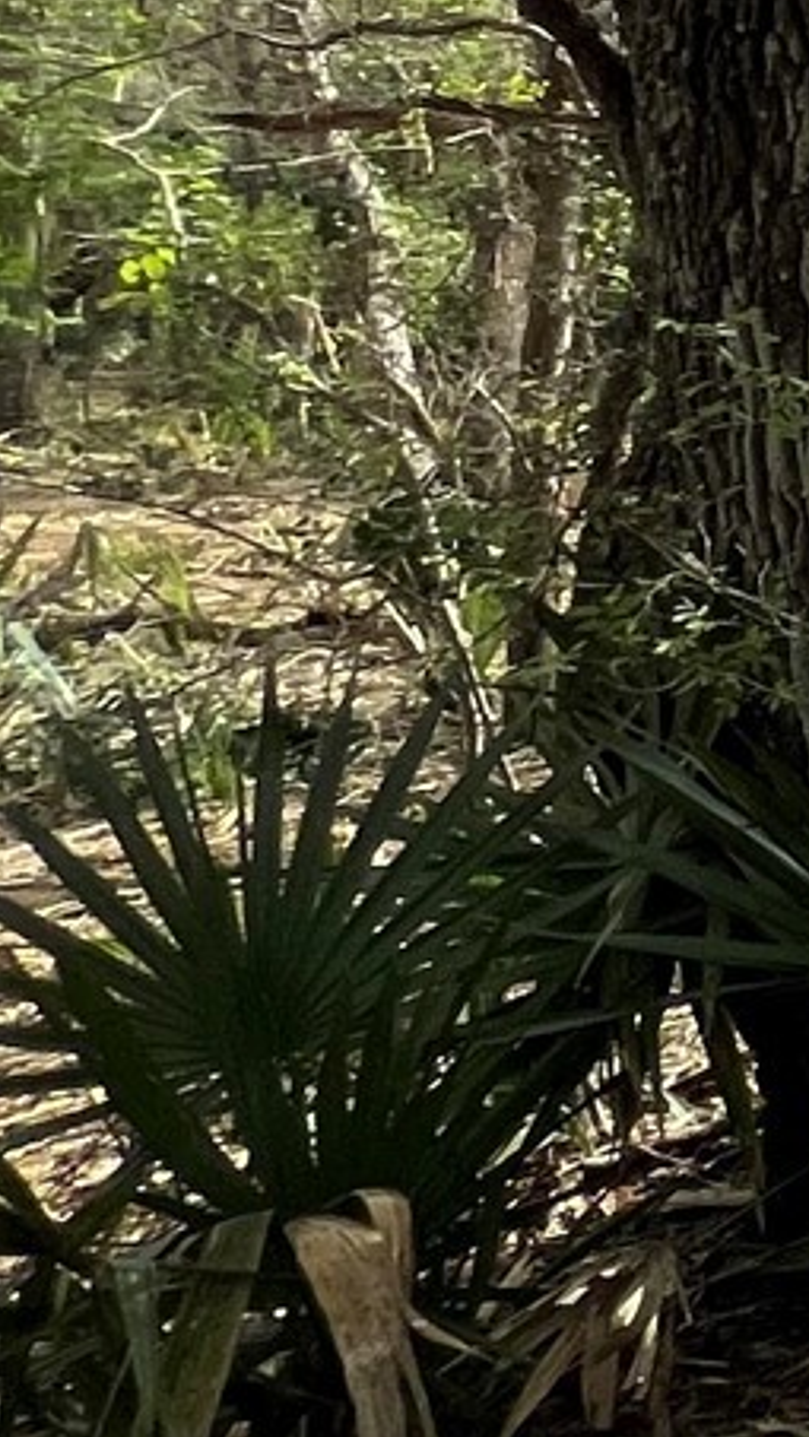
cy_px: 19
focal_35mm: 64
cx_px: 3039
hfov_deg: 8.8
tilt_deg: +5.3
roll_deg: +1.6
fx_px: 2439
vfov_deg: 30.6
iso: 32
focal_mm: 1.57
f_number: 1.8
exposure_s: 1/1575
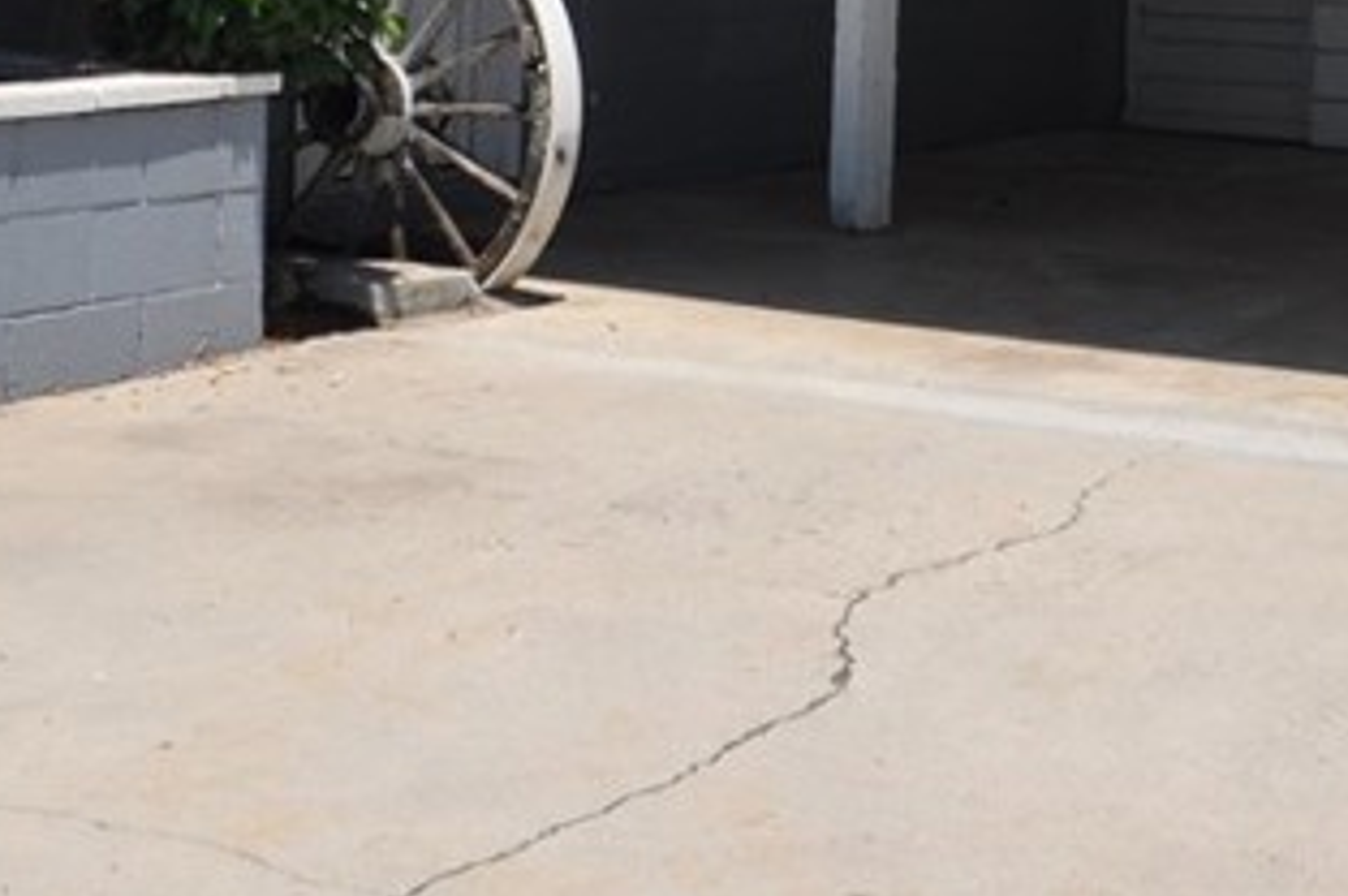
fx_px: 4040
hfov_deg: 18.8
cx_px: 973
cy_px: -517
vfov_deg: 12.0
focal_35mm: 108
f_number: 10
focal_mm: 22
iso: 200
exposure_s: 1/400
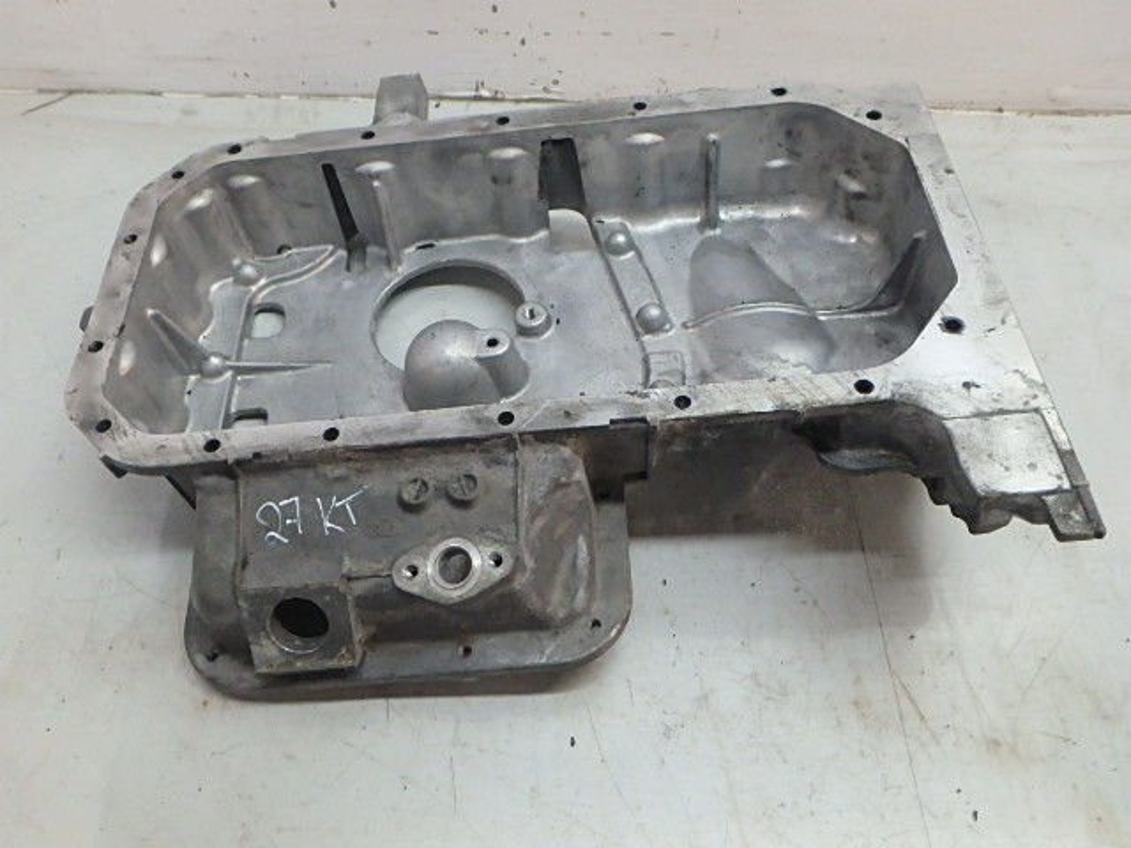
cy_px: 424
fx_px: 948
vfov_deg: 48.2
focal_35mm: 29
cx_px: 566
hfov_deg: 61.7
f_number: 4.6
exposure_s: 1/80
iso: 800
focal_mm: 5.2
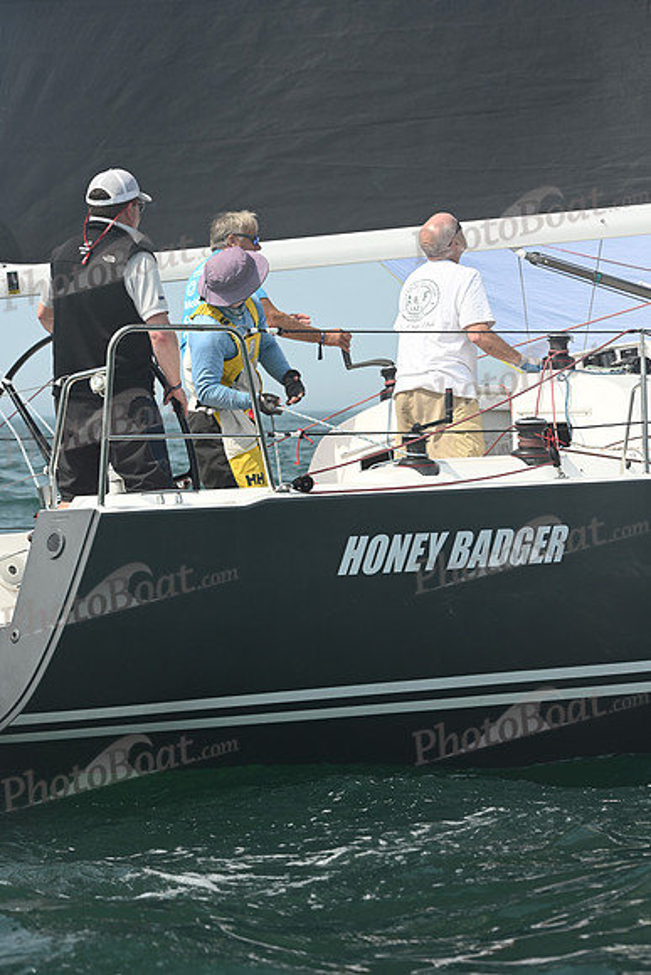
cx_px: 326
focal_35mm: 98
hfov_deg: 14.0
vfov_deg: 20.8
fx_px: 2656
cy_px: 488
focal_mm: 98
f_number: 6.3
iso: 320
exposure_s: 1/1250
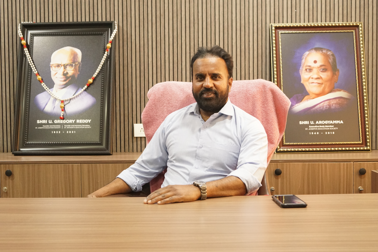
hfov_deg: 43.6
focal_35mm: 45
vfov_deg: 29.9
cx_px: 189
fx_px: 472
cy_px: 126
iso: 2500
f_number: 4.5
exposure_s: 1/60
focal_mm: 30
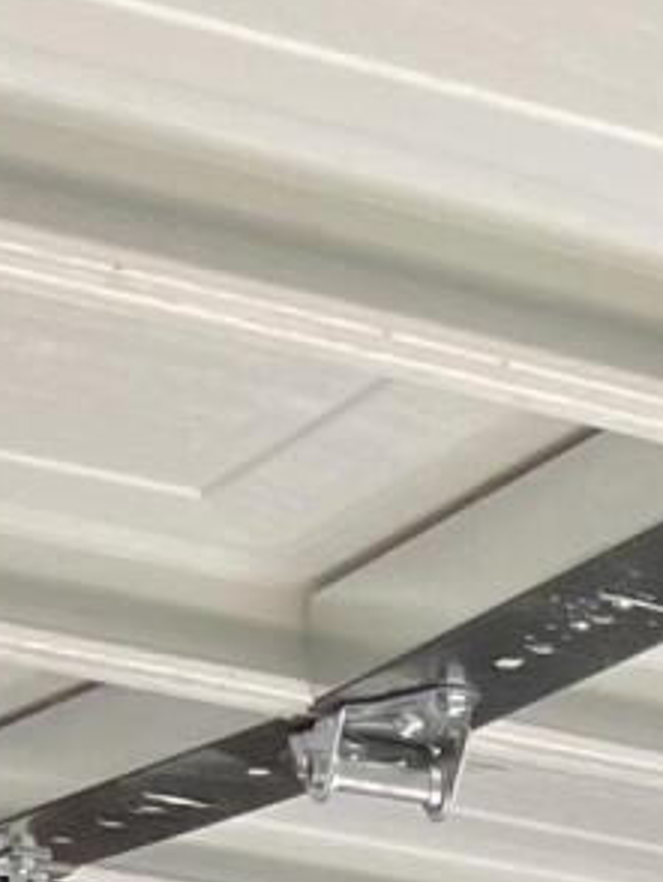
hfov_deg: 7.4
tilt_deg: -6.0
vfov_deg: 9.4
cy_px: 2550
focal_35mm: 170
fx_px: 4335
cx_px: 2163
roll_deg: +0.8
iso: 32
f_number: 1.6
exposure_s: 1/180
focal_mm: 5.1
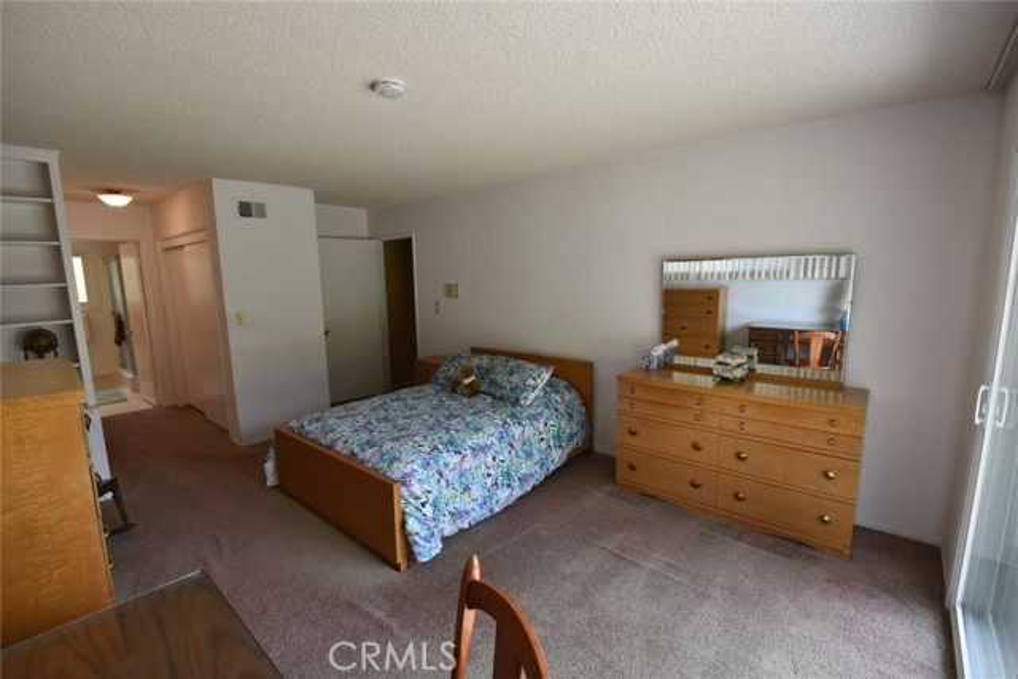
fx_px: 424
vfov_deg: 77.4
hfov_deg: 100.4
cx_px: 509
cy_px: 340
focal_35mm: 15
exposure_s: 1/100
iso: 400
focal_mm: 10
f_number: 5
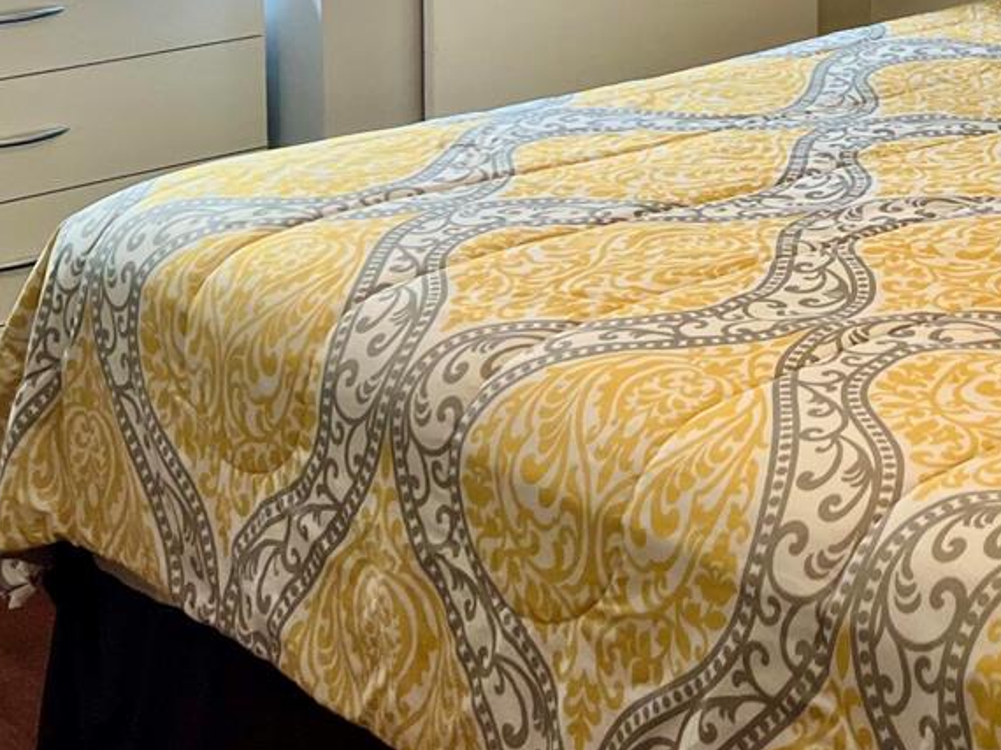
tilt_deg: -7.6
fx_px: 2110
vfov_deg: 18.8
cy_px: -216
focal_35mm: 73
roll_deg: -1.4
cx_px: 955
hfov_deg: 25.6
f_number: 1.5
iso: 125
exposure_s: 1/120
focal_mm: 5.7
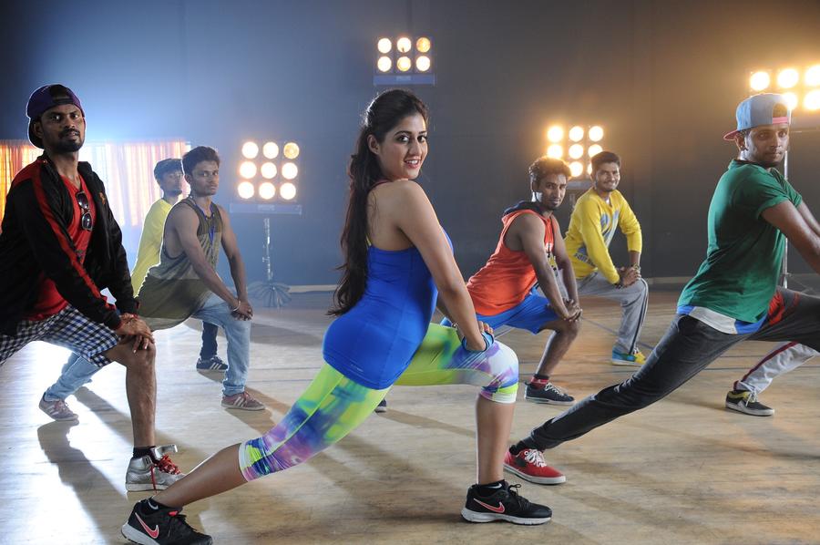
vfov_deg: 35.4
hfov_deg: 51.3
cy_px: 272
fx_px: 853
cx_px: 410
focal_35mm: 38
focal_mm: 25
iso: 500
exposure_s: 1/40
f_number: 5.6
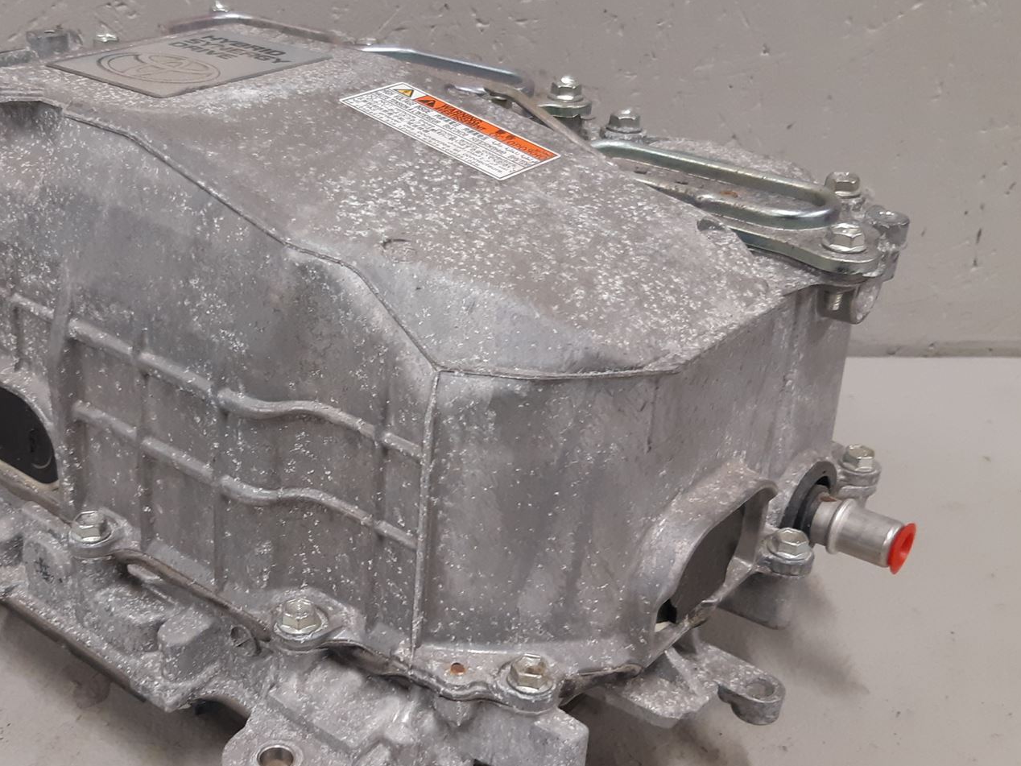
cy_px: 437
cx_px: 347
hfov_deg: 44.2
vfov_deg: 34.3
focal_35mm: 42
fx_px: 1239
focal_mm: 3.93
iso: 125
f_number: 1.7
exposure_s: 1/50
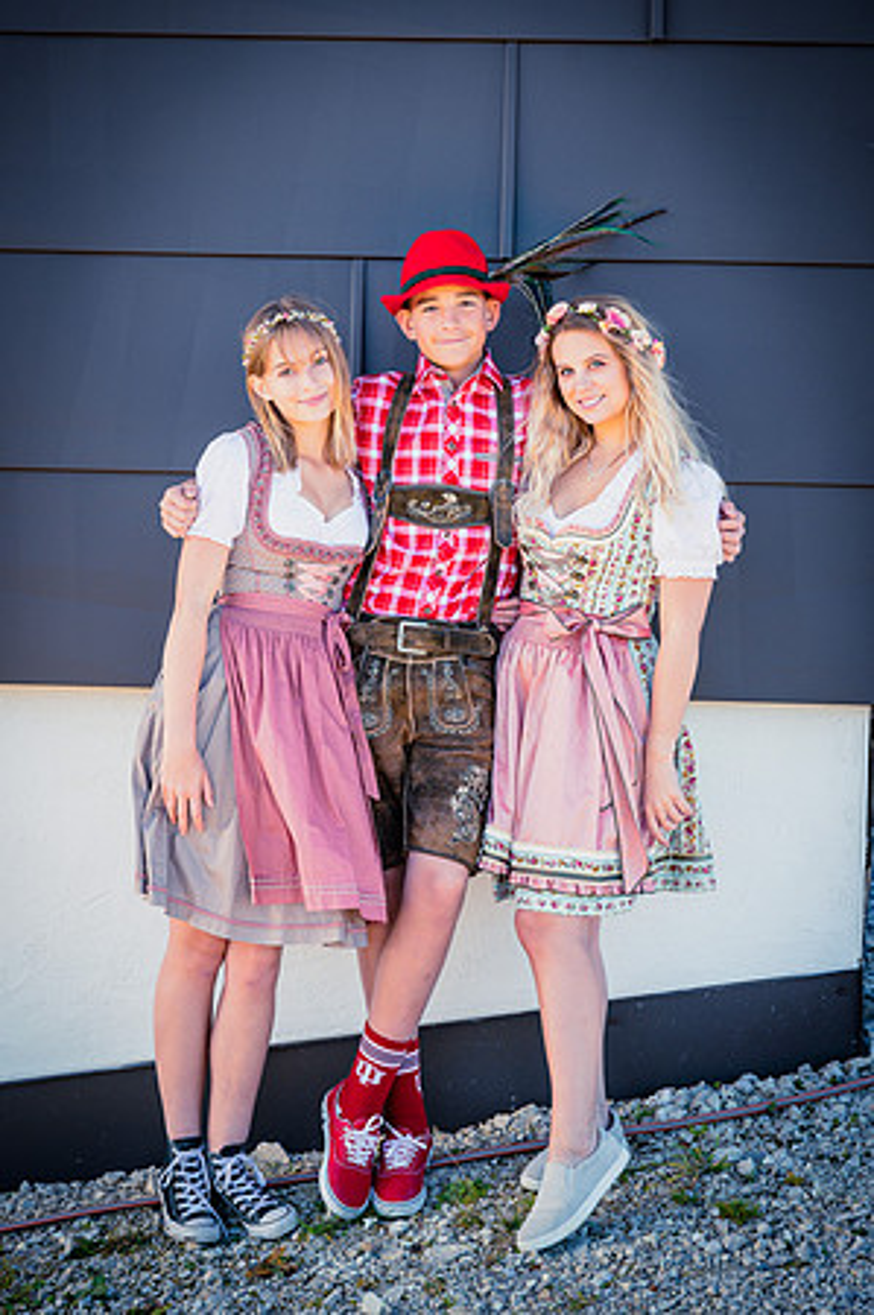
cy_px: 658
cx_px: 437
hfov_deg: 22.6
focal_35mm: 60
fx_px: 2190
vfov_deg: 33.4
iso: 200
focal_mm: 60
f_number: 5
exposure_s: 1/400
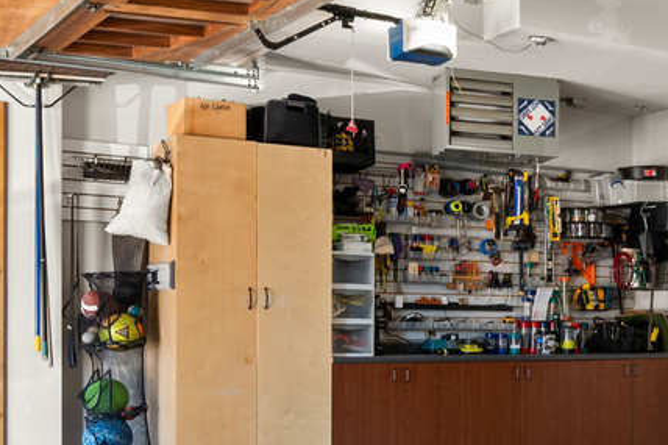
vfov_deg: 19.5
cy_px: 297
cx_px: 896
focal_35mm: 69
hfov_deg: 24.8
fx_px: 1287
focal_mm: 14.5
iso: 400
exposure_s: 1/8
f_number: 7.1
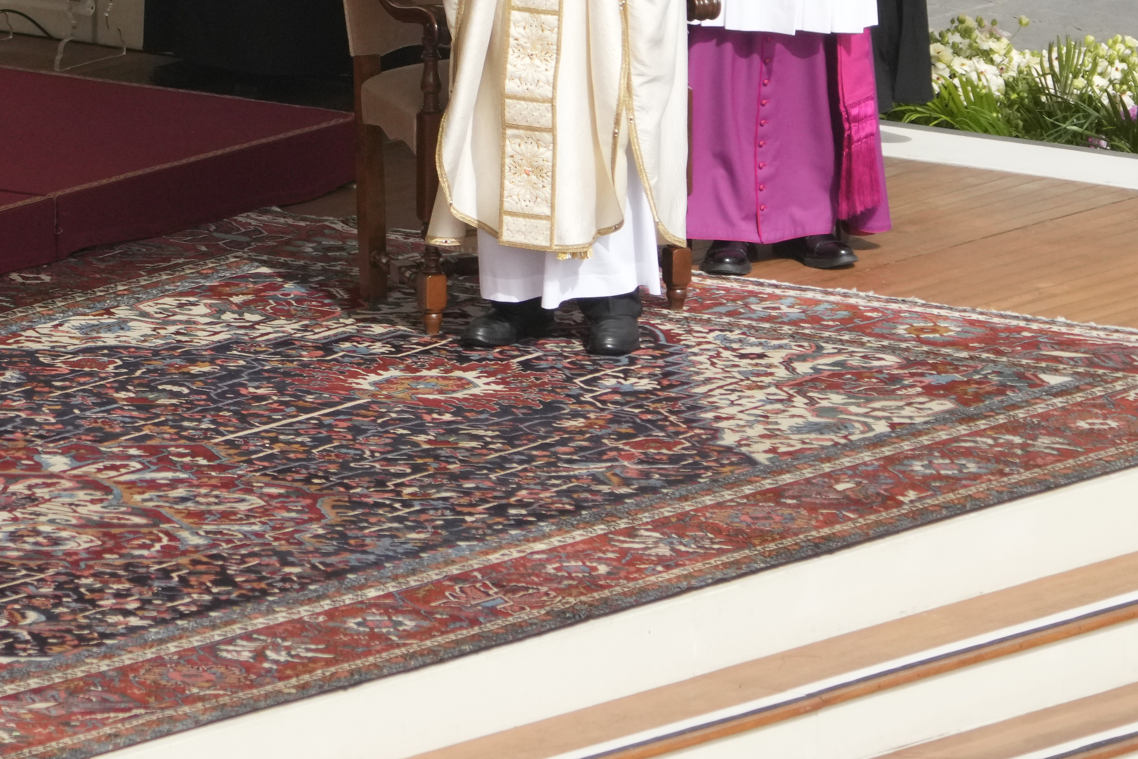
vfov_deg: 1.4
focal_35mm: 966
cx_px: -64
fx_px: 30534
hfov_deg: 2.1
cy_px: 40
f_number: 13
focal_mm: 400
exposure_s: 1/1600
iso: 2000
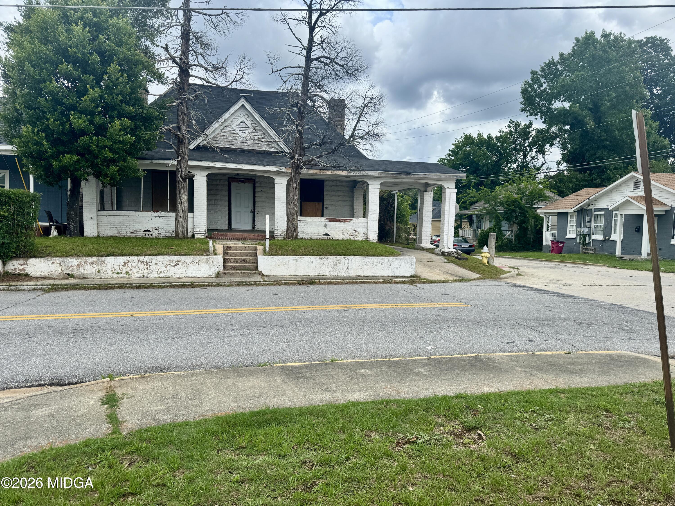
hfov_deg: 71.6
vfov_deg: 56.8
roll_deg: -1.2
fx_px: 468
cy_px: 253
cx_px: 338
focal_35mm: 24
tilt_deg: -2.9
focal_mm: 6.76
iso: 80
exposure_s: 1/3096
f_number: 1.78
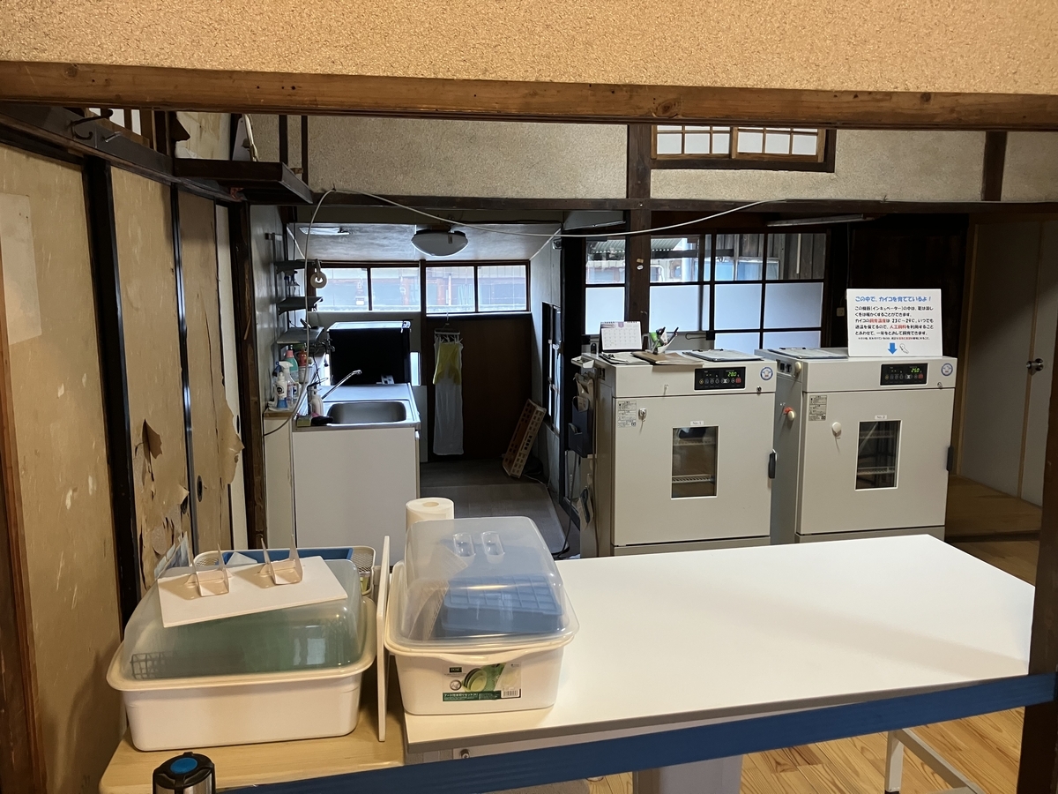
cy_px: 397
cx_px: 529
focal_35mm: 28
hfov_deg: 63.4
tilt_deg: -8.8
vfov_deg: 49.7
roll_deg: +0.0
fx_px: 856
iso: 160
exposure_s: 1/50
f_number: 1.8
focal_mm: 3.99
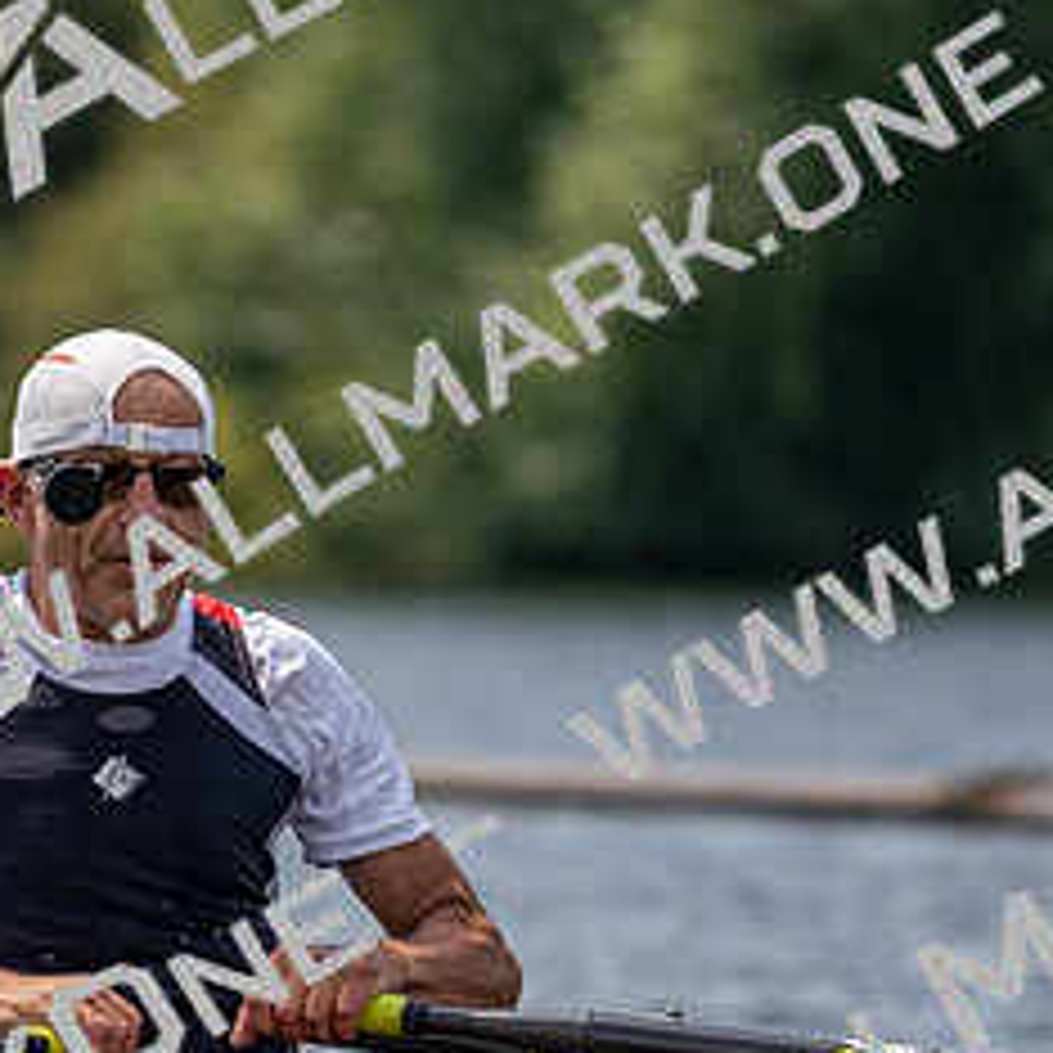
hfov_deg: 2.5
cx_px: 243
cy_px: 857
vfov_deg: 2.5
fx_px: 24263
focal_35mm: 705
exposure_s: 1/1600
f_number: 6.3
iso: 200
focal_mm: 335
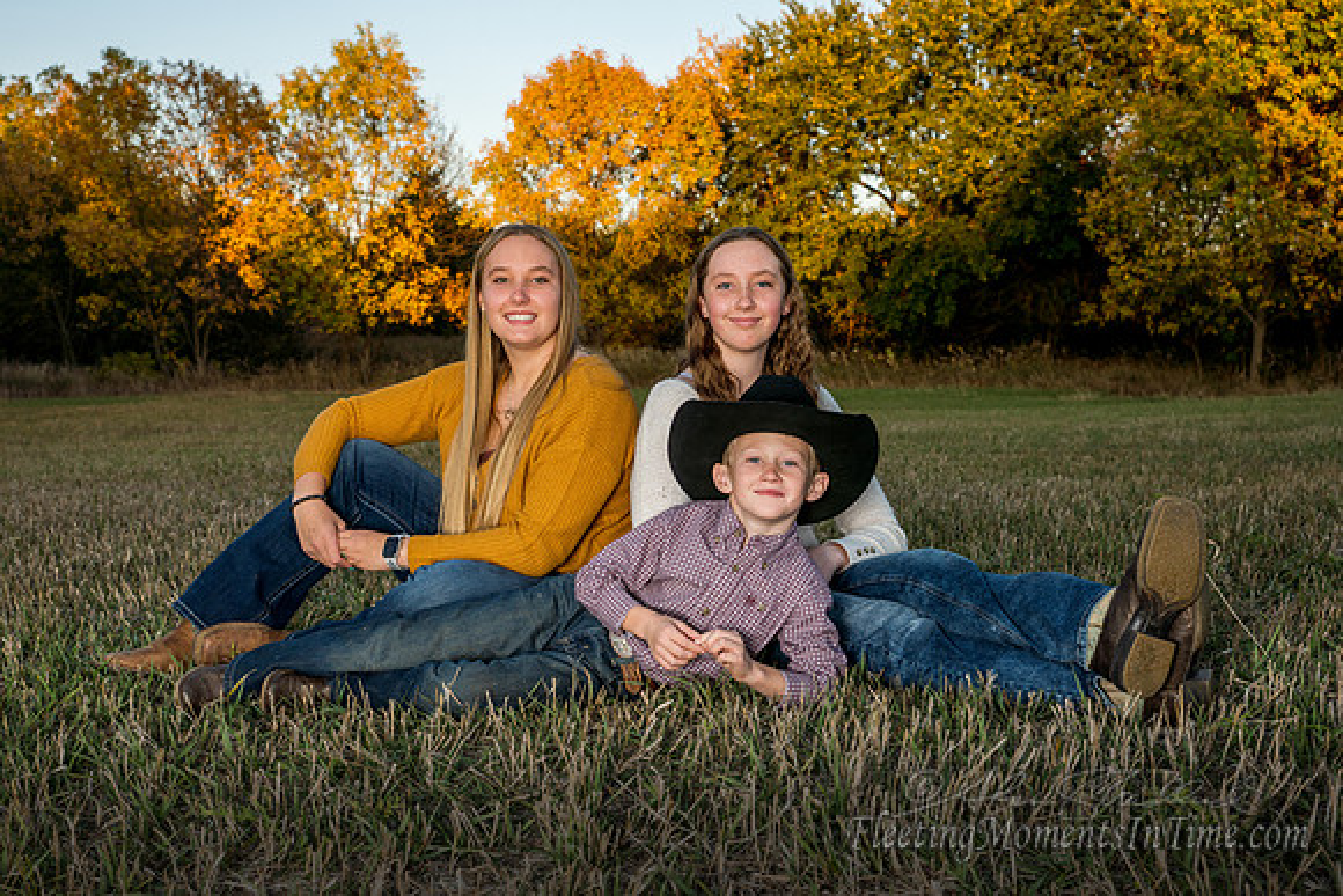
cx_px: 672
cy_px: 448
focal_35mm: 40
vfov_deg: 33.4
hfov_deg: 48.4
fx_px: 1493
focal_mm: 40
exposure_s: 1/125
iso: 100
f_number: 6.3
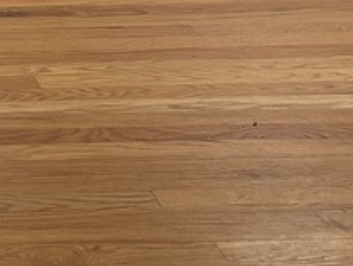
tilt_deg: -8.0
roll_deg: +0.7
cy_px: -444
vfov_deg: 7.6
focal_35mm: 178
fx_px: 1817
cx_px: -340
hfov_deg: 10.3
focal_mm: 5.96
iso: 100
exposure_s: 1/60
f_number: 1.6
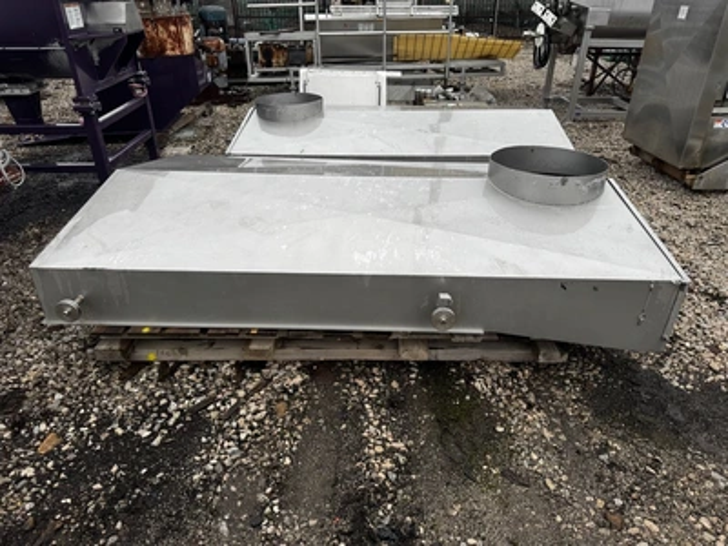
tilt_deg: -28.5
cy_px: 273
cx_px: 364
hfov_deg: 71.6
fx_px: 505
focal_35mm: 24
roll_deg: +0.0
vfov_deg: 56.8
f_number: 1.78
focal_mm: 6.76
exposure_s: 1/621
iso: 80
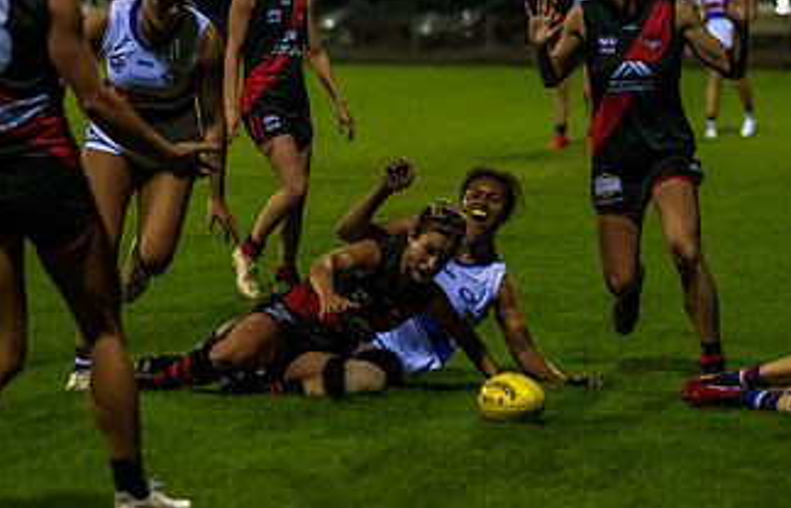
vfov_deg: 5.4
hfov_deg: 8.3
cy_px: 252
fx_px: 5431
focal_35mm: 250
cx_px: 400
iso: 3200
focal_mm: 116
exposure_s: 1/640
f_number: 2.8
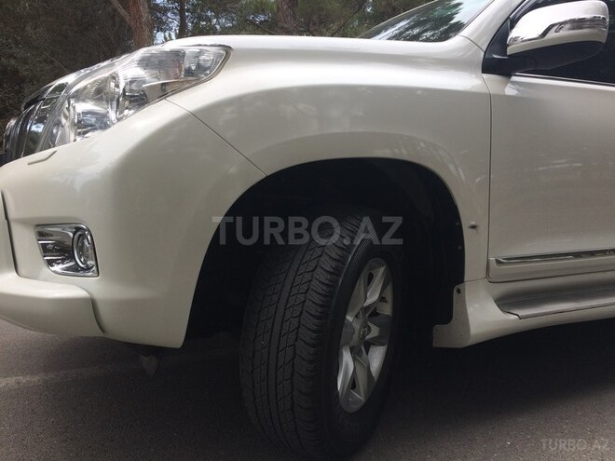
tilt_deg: -4.3
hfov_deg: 61.7
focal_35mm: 29
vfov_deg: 48.2
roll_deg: -1.4
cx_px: 308
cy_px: 230
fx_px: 515
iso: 32
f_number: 2.2
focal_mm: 4.15
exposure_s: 1/720
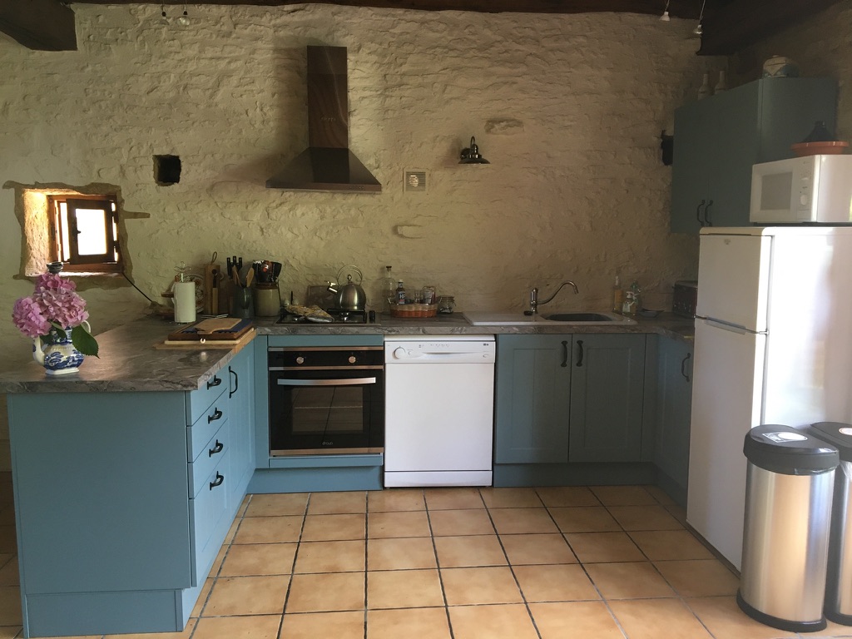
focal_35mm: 29
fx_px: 714
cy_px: 320
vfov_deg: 48.2
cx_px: 426
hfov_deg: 61.7
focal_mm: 4.15
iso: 125
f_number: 2.2
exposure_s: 1/33
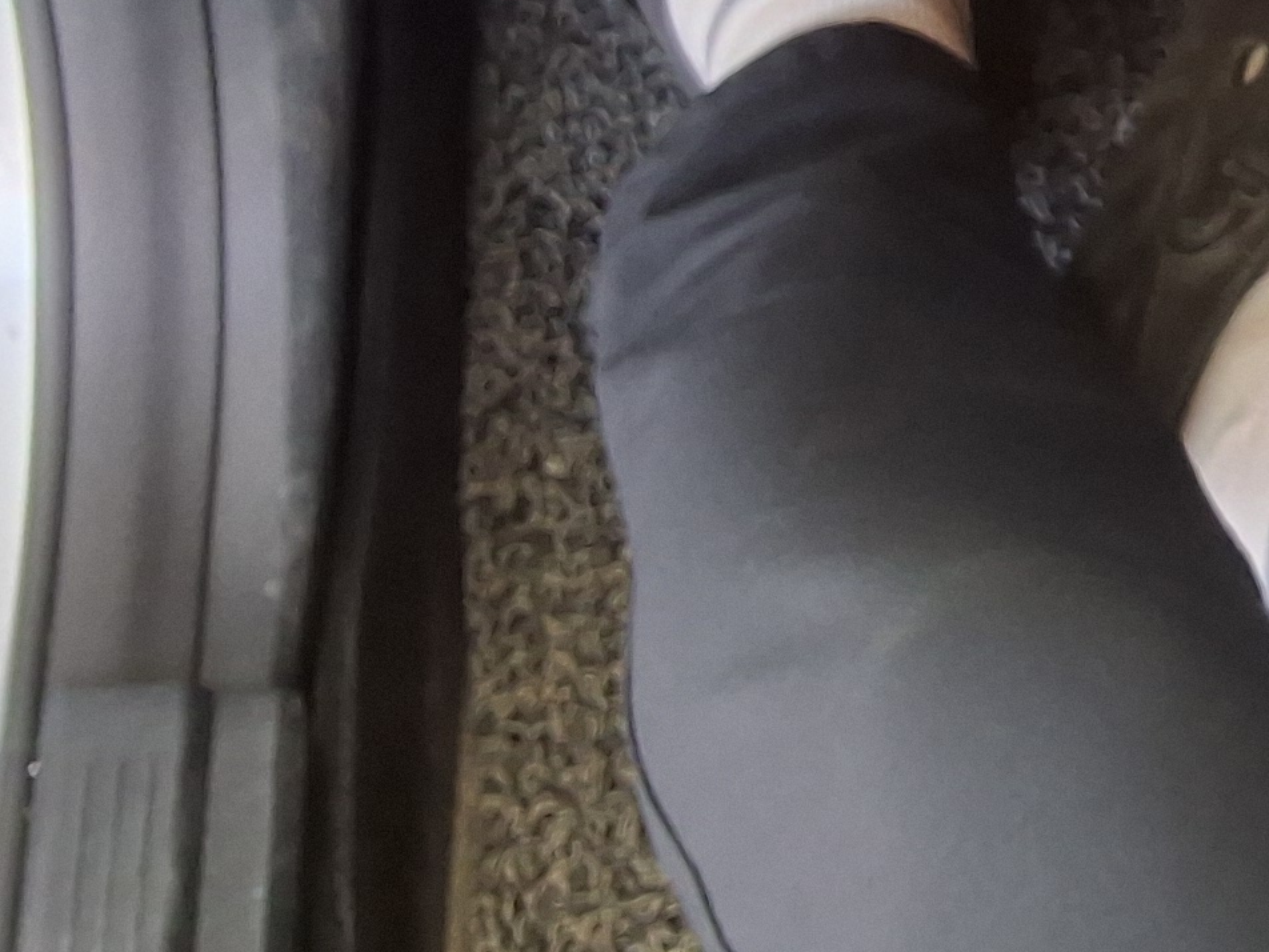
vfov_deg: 14.4
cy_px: -480
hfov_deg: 18.2
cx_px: 1909
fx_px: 3519
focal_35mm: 96
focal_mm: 2.91
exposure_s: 1/40
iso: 100
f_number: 1.9
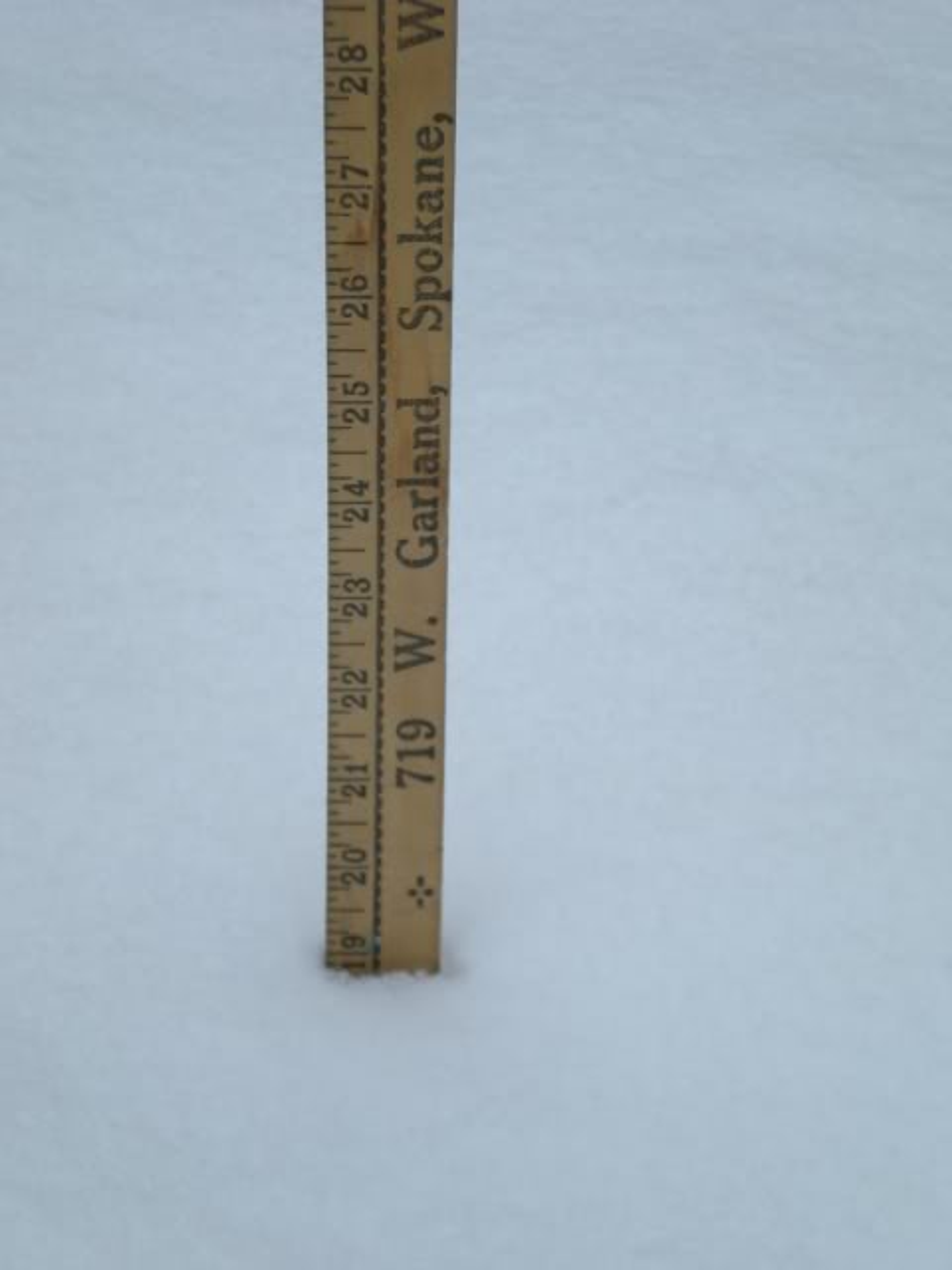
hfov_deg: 13.0
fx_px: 4180
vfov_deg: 17.3
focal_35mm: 114
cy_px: 635
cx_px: 476
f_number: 5.9
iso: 70
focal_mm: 18.9
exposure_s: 1/139
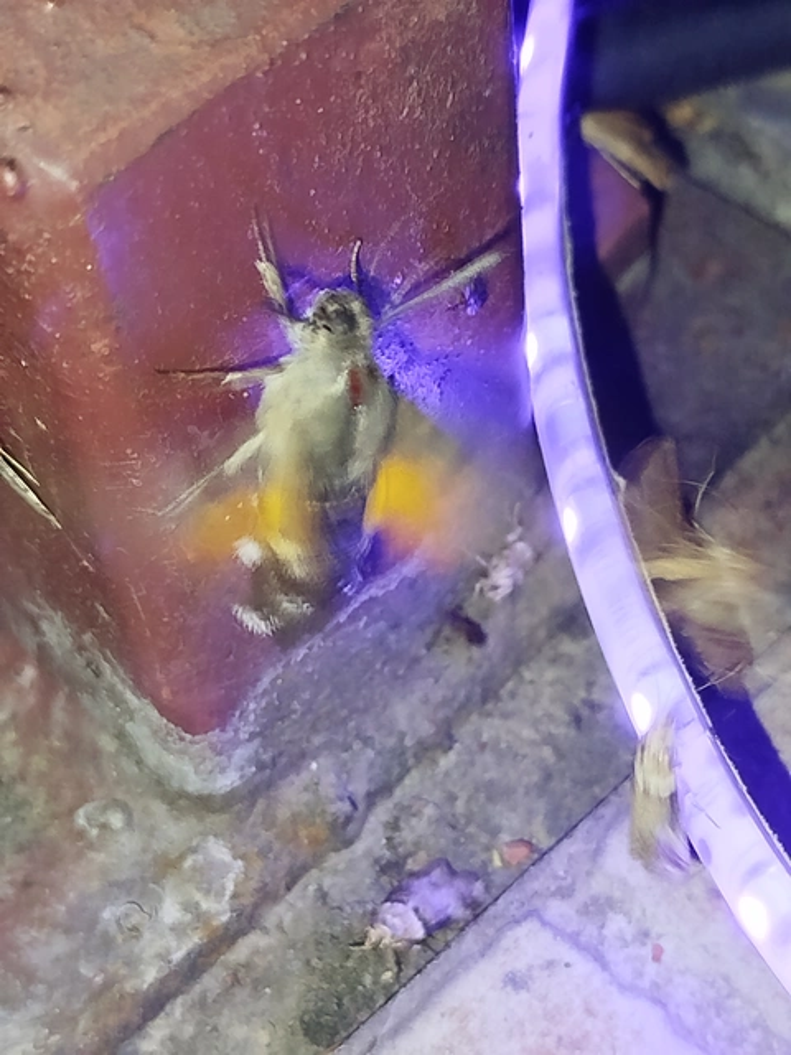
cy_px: 528
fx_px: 2102
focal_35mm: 69
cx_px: 396
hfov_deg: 21.3
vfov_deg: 28.2
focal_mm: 5.31
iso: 160
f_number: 1.7
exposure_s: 1/33
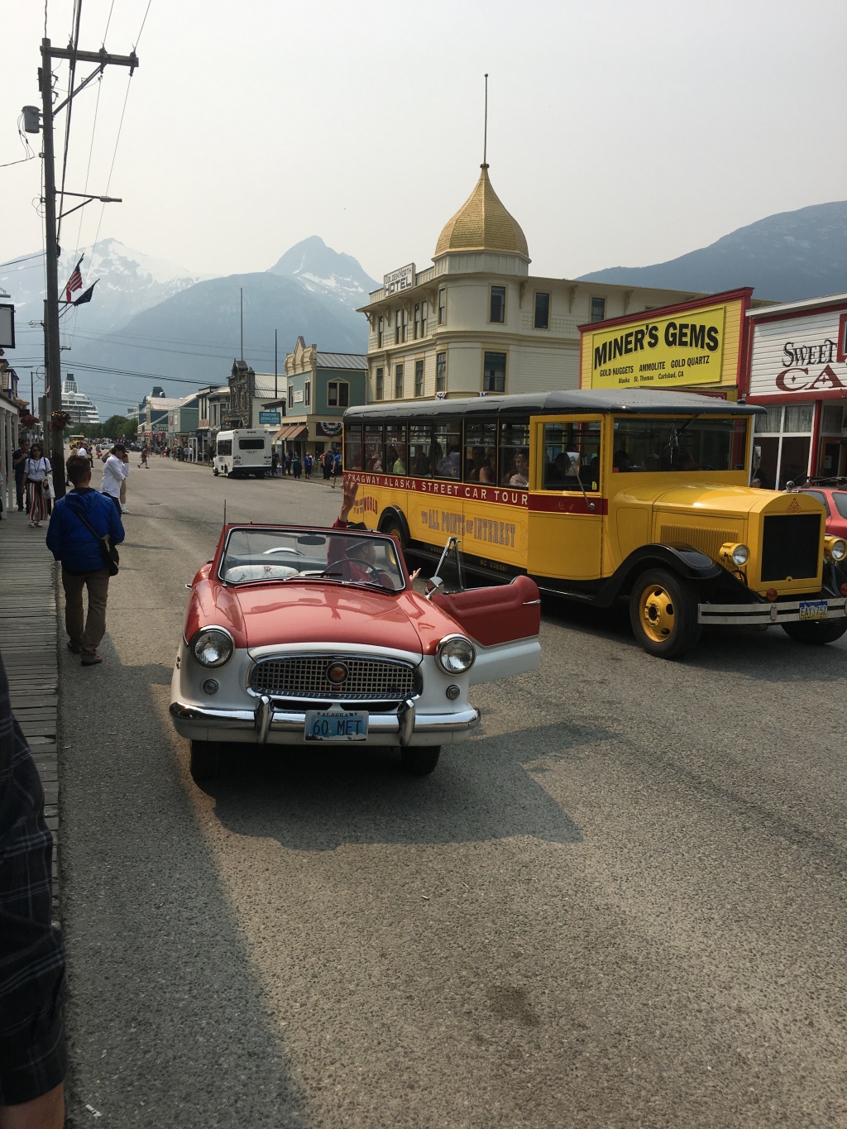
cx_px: 424
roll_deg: +0.4
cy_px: 564
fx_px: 946
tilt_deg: -6.2
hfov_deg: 48.2
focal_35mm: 29
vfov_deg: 61.7
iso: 25
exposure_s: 1/2653
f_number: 2.2
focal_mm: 4.15
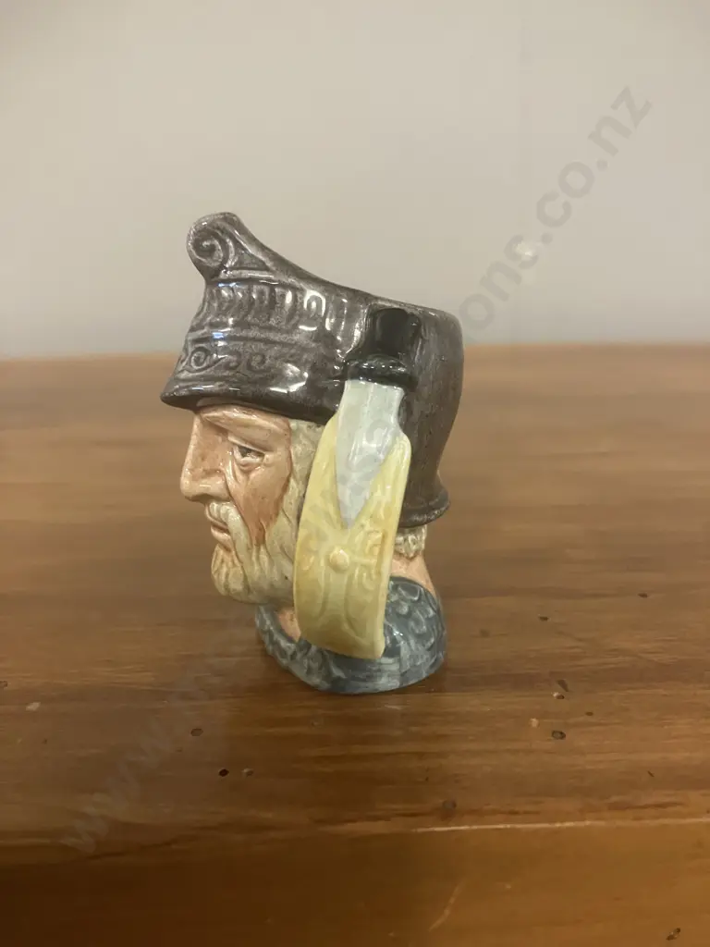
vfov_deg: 63.4
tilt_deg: -15.5
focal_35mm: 28
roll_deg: +1.5
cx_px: 355
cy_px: 474
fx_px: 766
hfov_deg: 49.7
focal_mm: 3.99
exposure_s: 1/33
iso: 250
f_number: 1.8
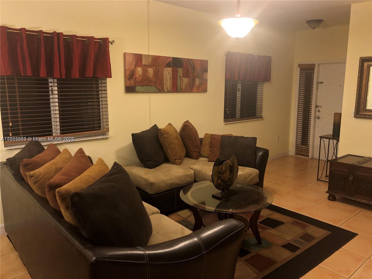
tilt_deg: -10.3
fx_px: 301
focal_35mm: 28
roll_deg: +0.4
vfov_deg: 49.7
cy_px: 140
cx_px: 186
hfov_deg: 63.4
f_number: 1.8
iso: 320
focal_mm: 4
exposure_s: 1/40
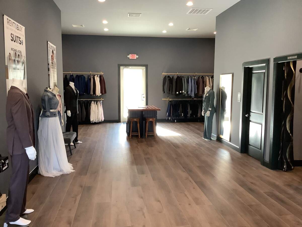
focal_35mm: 31
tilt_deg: -6.7
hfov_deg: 58.4
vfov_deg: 45.4
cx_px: 151
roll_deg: -0.6
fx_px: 270
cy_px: 114
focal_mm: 3.3
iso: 250
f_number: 2.4
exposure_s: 1/50
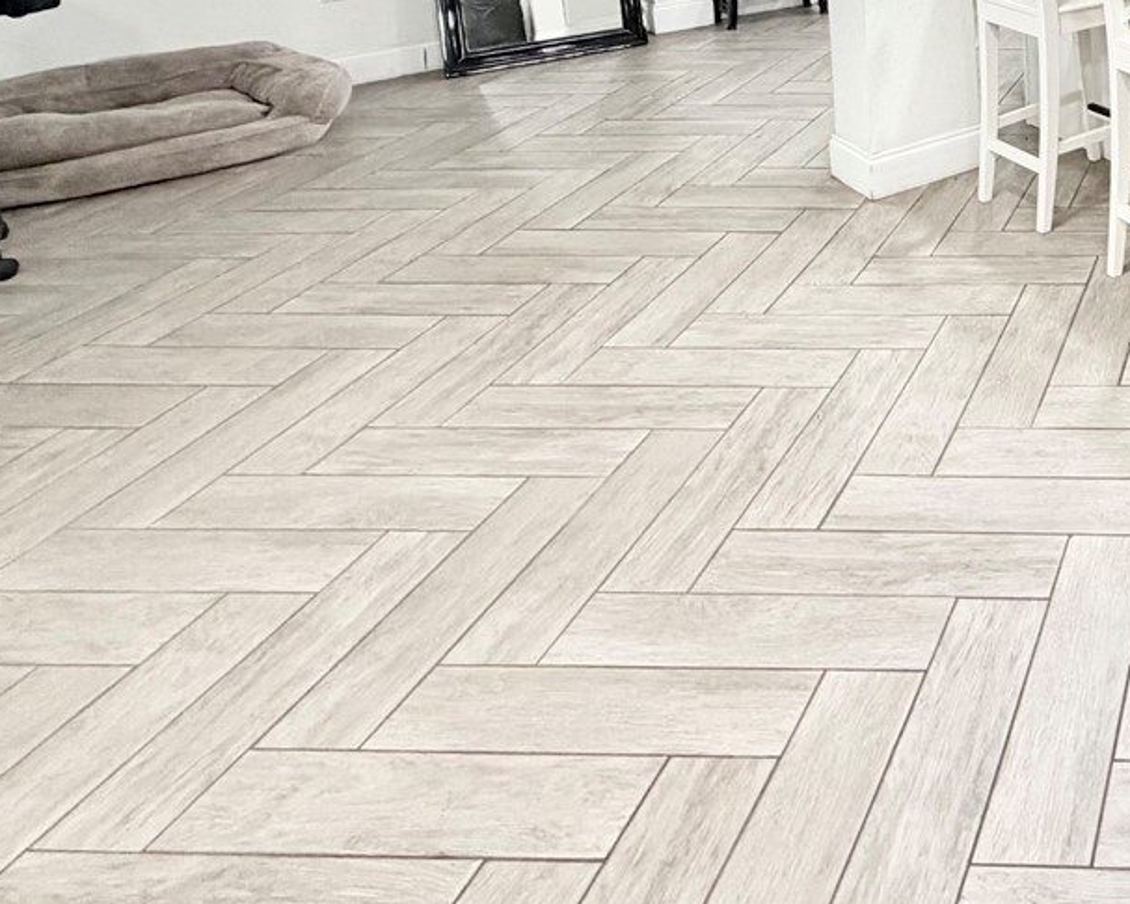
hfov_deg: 39.5
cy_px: -106
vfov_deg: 35.0
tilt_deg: -8.8
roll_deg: +0.9
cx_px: 1286
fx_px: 1204
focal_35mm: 36
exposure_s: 1/60
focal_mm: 2.22
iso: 160
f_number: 2.2
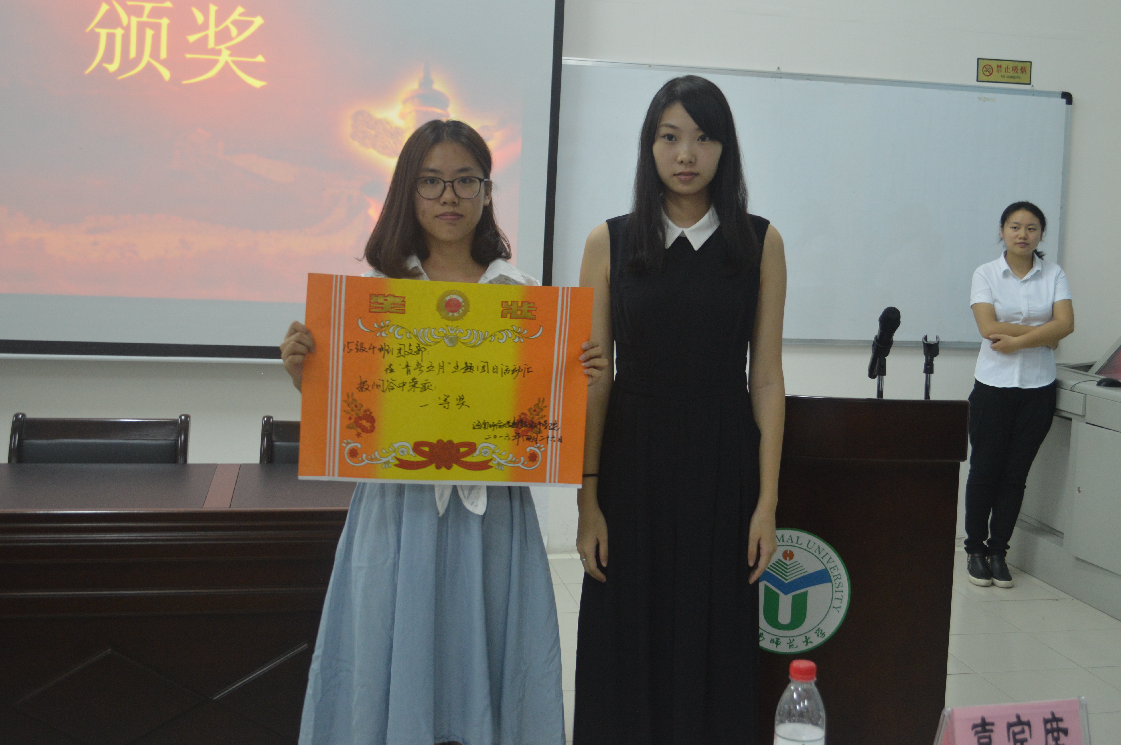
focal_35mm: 43
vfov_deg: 31.1
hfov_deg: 45.3
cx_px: 647
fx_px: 1338
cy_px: 307
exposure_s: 1/15
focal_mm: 24
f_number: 4
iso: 560
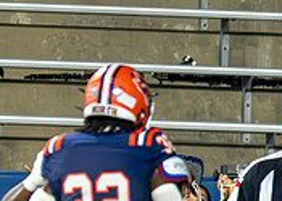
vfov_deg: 0.9
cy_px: 255
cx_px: 438
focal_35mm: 1668
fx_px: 13359
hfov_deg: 1.2
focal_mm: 200
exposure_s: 1/1600
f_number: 2.8
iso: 3200
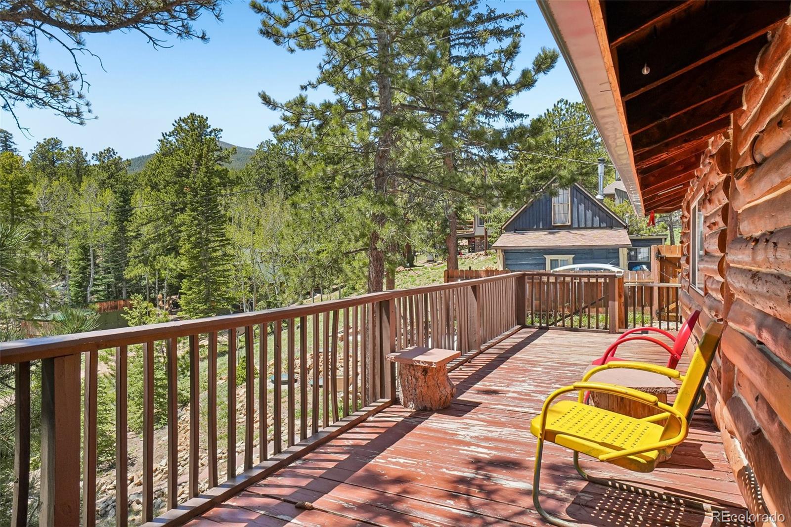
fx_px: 494
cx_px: 396
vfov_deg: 56.1
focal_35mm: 22
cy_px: 264
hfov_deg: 77.3
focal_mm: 15
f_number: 8
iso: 400
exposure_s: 1/640
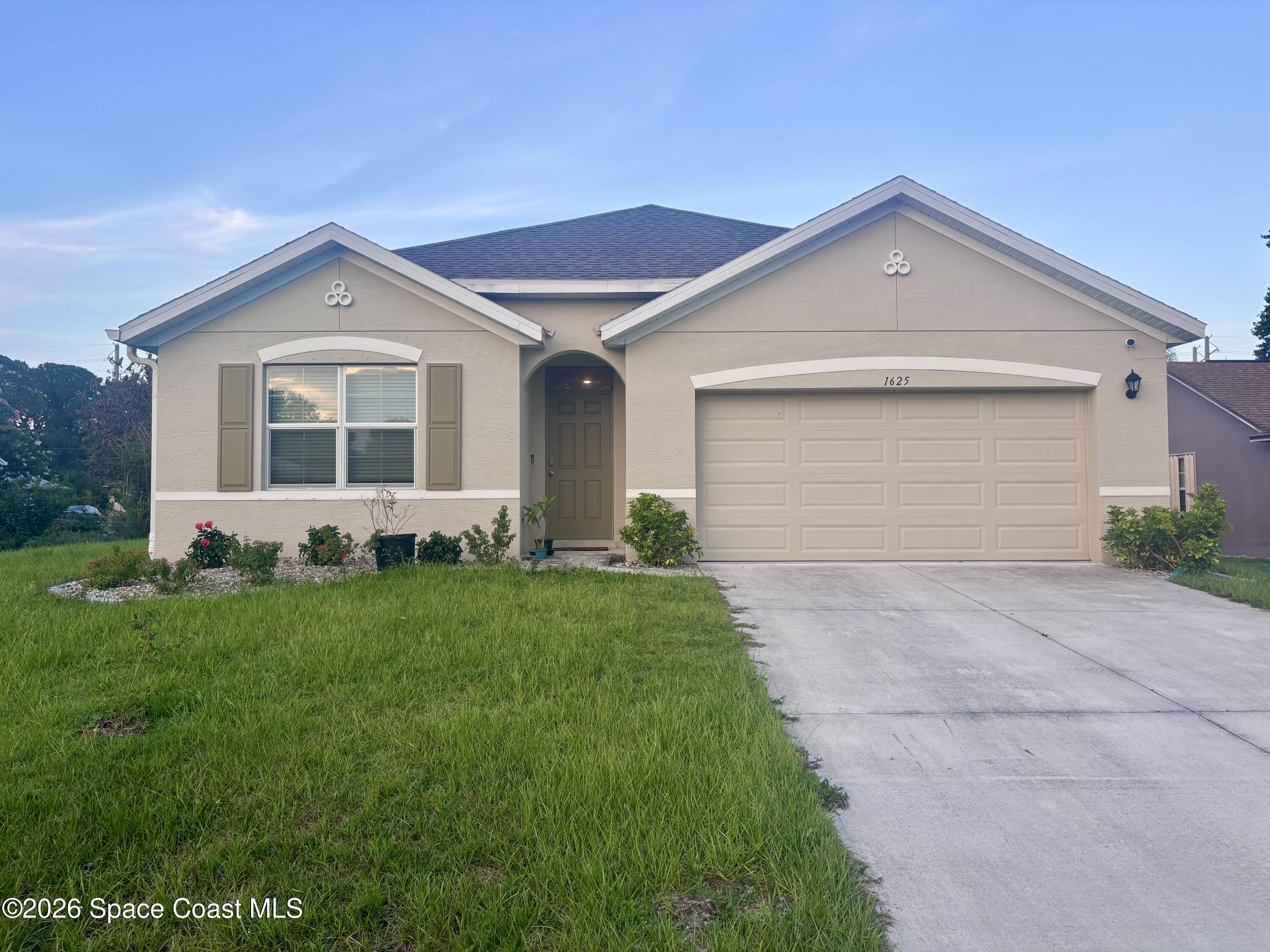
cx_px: 635
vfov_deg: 53.1
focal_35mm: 26
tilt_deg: +3.4
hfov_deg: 67.3
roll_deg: -0.2
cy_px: 476
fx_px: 954
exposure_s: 1/231
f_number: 1.6
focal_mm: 5.96
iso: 40
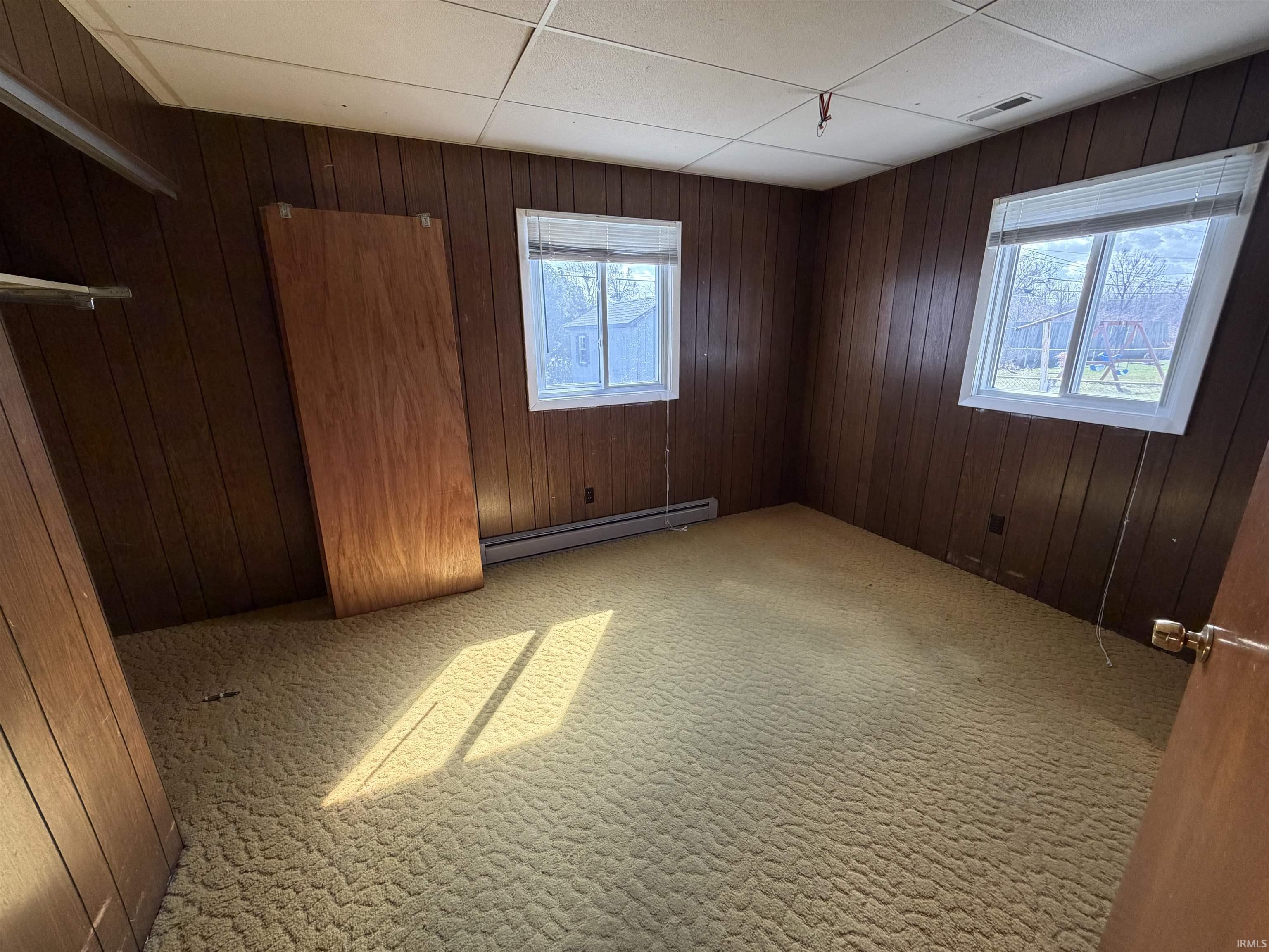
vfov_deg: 85.7
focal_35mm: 14
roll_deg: +0.3
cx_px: 634
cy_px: 476
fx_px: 513
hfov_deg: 102.1
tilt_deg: -15.9
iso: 320
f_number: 2.2
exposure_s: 1/121
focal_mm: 2.22
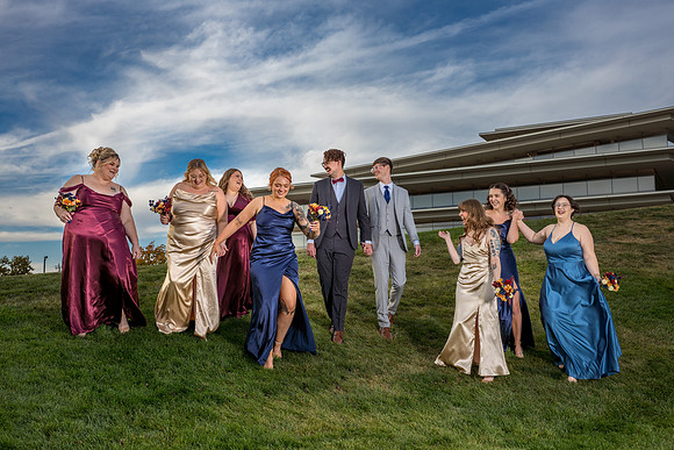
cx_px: 337
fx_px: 655
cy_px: 225
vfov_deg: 37.9
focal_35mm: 35
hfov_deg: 54.4
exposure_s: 1/250
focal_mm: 35
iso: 100
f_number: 6.3
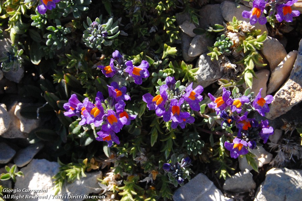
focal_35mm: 82
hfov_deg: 24.6
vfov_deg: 16.5
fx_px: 692
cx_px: 151
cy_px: 100
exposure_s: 1/400
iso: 1600
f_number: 16
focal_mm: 55
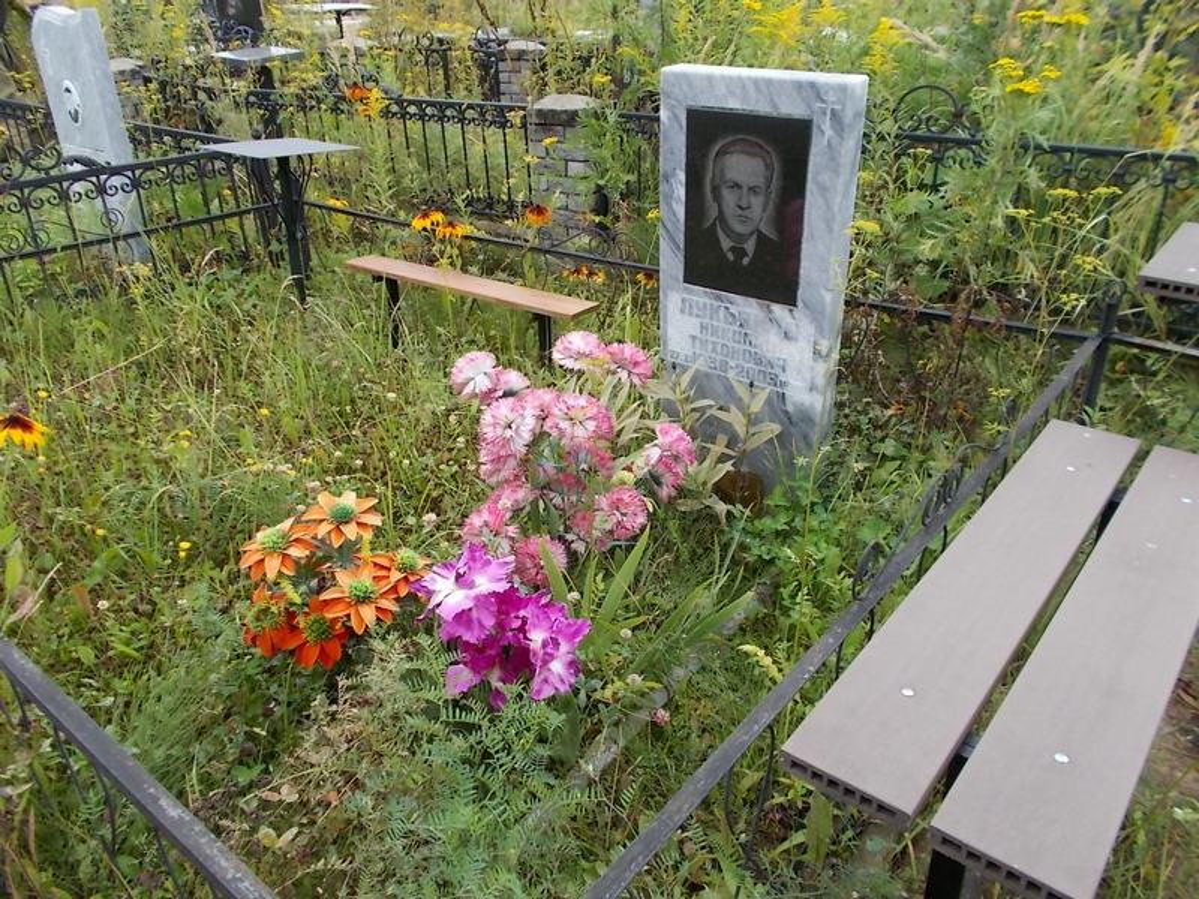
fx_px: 901
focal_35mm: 26
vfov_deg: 53.1
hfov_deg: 67.3
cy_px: 450
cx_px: 600
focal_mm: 4.6
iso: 80
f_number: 3.2
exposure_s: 1/160
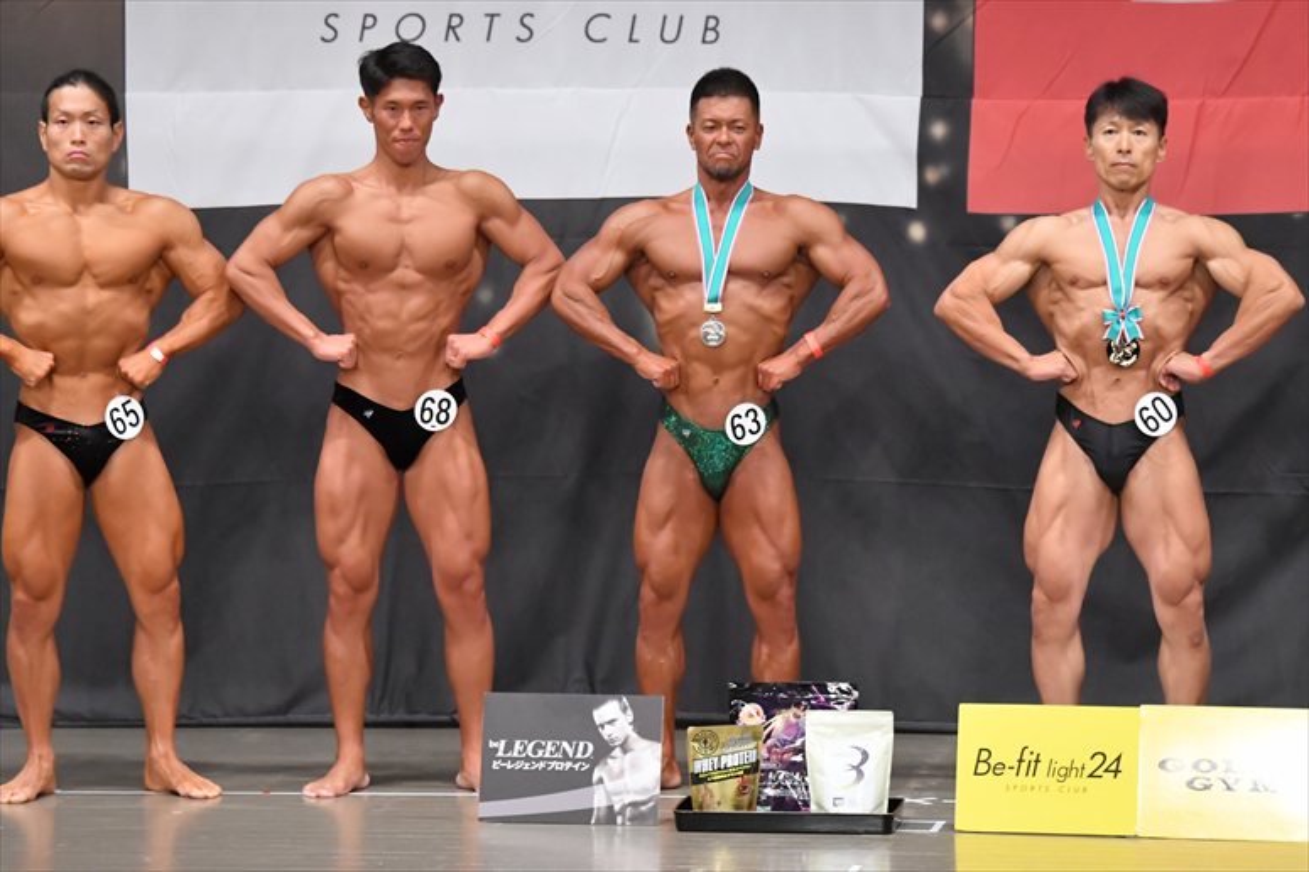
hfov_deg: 9.5
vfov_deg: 6.3
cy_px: 436
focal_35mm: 217
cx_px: 654
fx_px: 7887
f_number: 5.6
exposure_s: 1/400
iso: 6400
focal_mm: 145
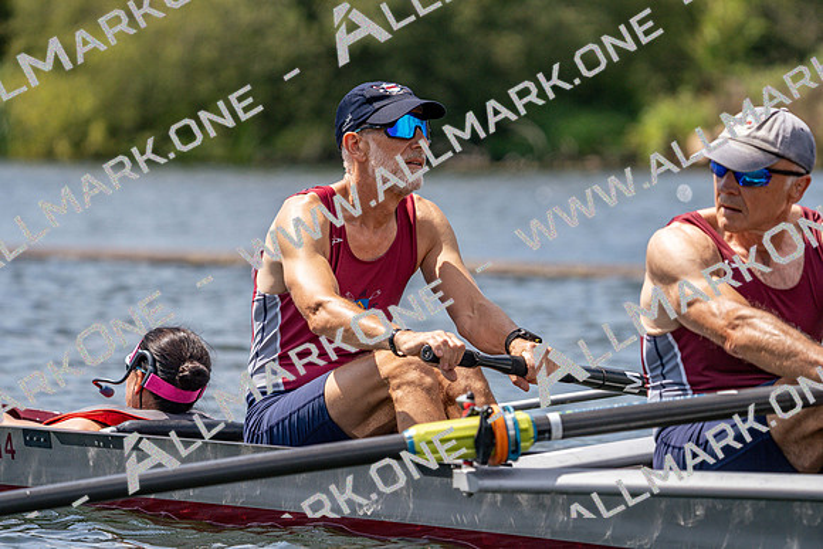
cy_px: 274
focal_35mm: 300
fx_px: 6860
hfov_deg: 6.9
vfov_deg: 4.6
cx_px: 412
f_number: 5.6
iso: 320
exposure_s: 1/2000
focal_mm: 300
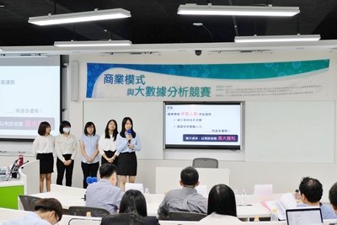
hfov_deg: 41.9
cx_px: 168
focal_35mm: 47
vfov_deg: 28.7
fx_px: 440
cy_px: 112
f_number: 4
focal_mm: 31.5
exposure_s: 1/60
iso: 400
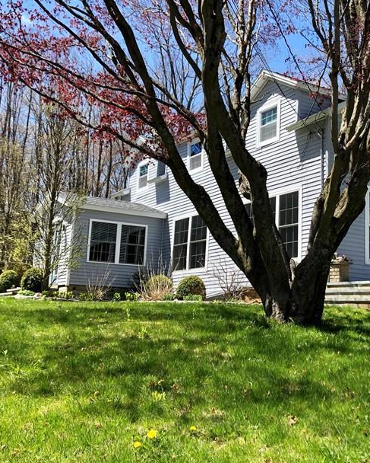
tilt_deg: +11.8
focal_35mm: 46
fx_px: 629
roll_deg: -1.2
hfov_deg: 32.3
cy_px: 198
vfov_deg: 40.2
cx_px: 266
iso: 20
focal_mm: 3.99
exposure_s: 1/800
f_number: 1.8
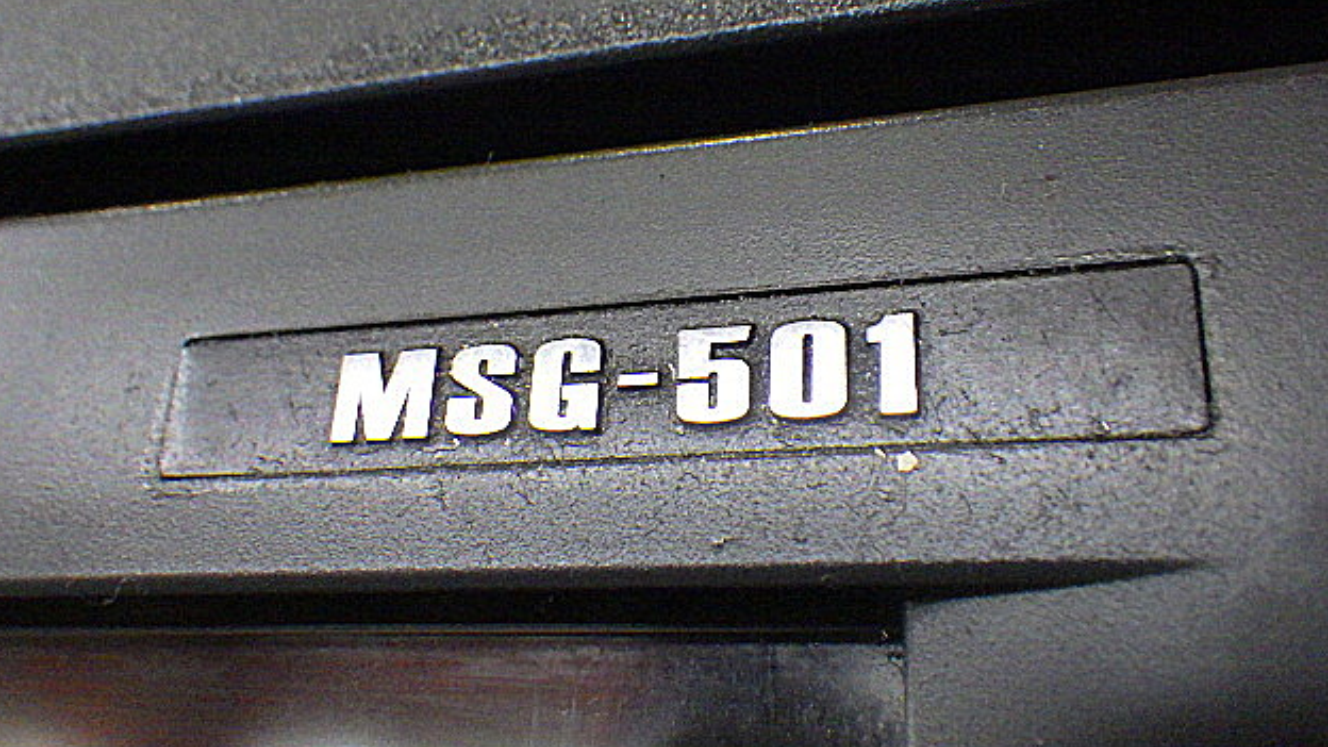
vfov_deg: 31.1
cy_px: 298
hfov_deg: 52.8
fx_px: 1338
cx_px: 651
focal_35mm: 38
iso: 800
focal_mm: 6.1
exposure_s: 1/50
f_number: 3.8
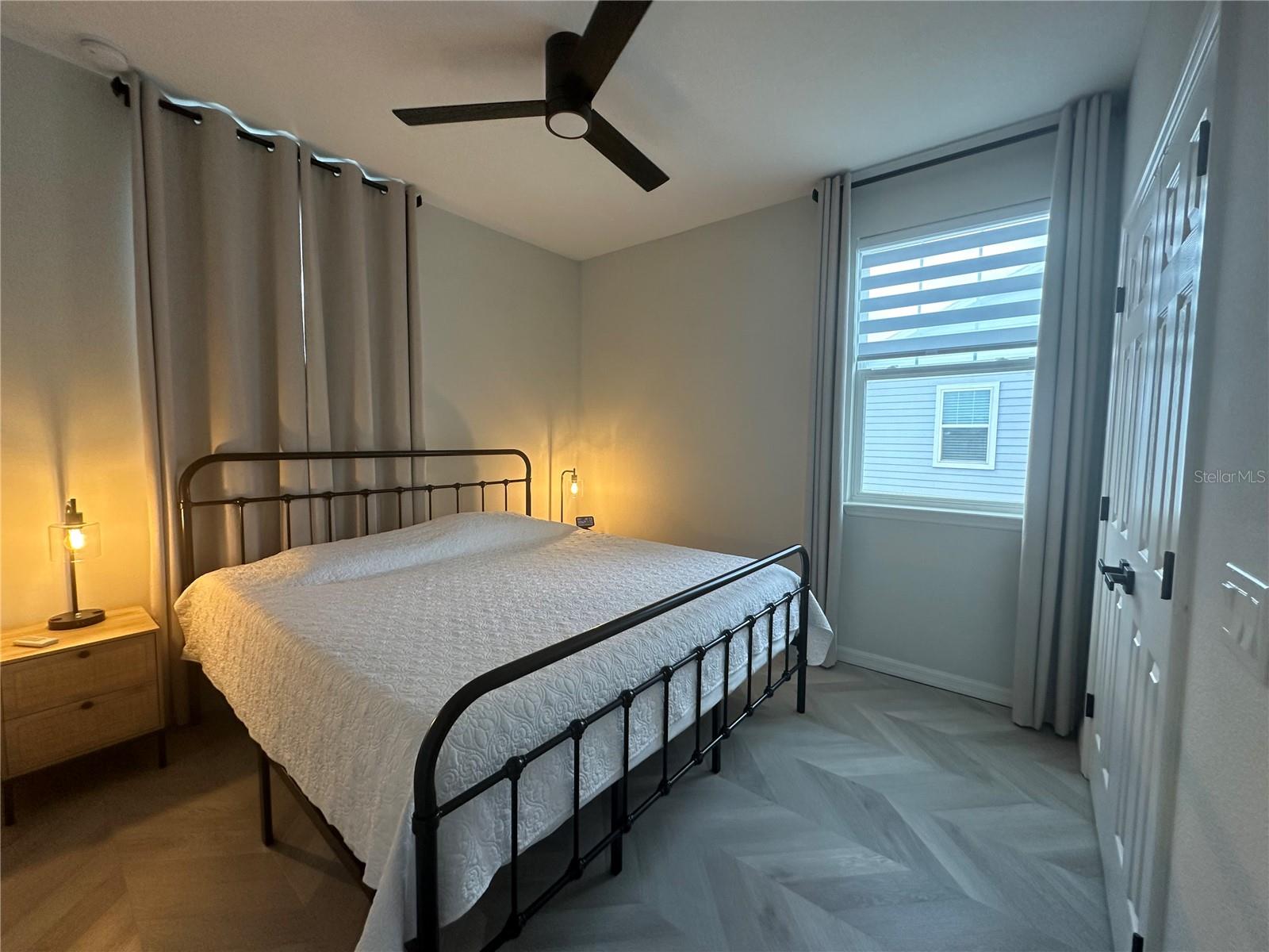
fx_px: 513
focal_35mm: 14
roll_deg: -1.1
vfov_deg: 85.7
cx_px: 634
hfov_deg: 102.1
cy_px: 476
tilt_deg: -5.7
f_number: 2.2
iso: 160
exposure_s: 1/120
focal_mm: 2.22
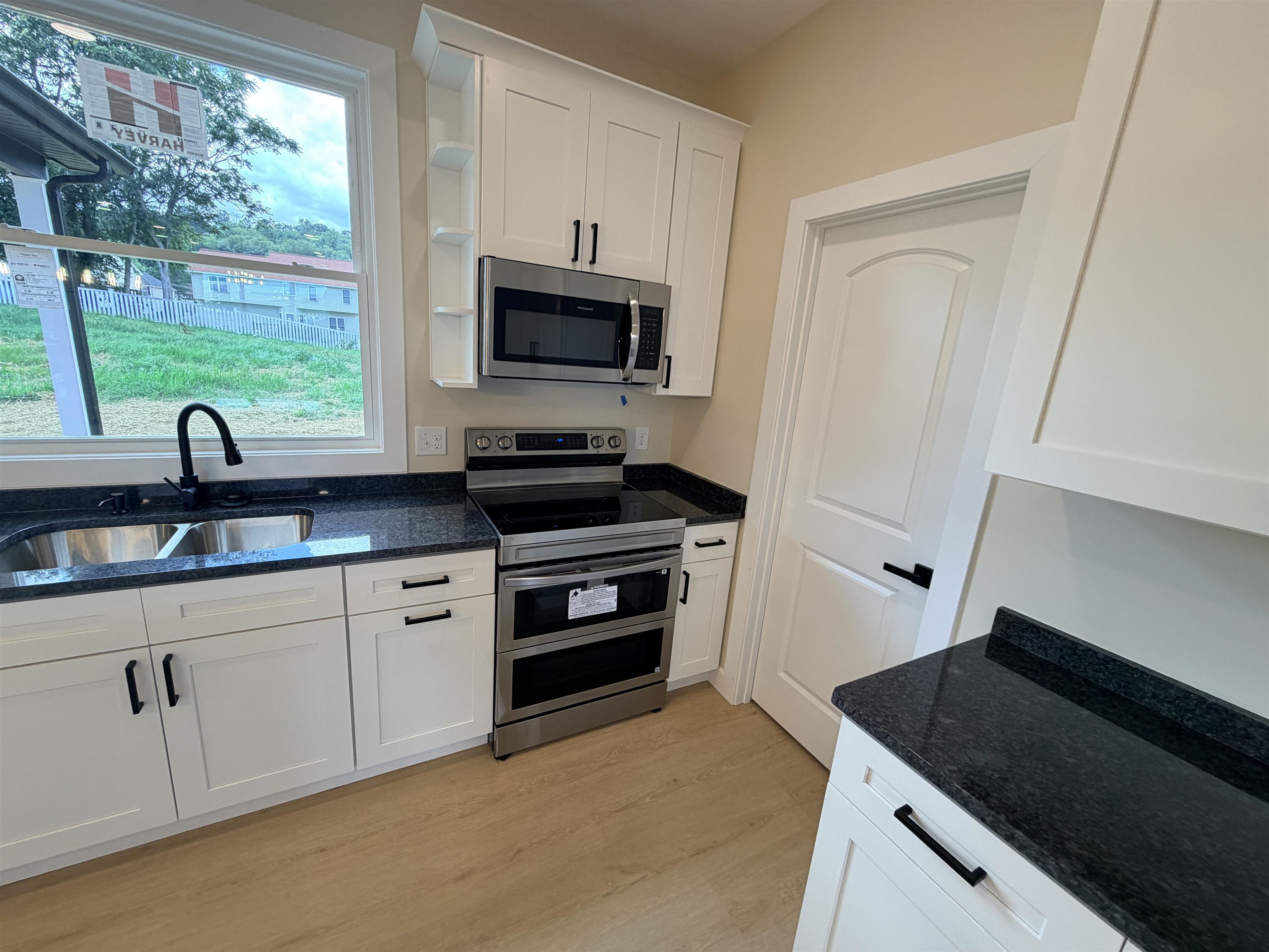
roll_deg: -6.7
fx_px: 513
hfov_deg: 102.1
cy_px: 476
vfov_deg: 85.7
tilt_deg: -12.9
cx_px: 634
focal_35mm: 14
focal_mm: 2.22
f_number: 2.2
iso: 80
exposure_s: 1/120
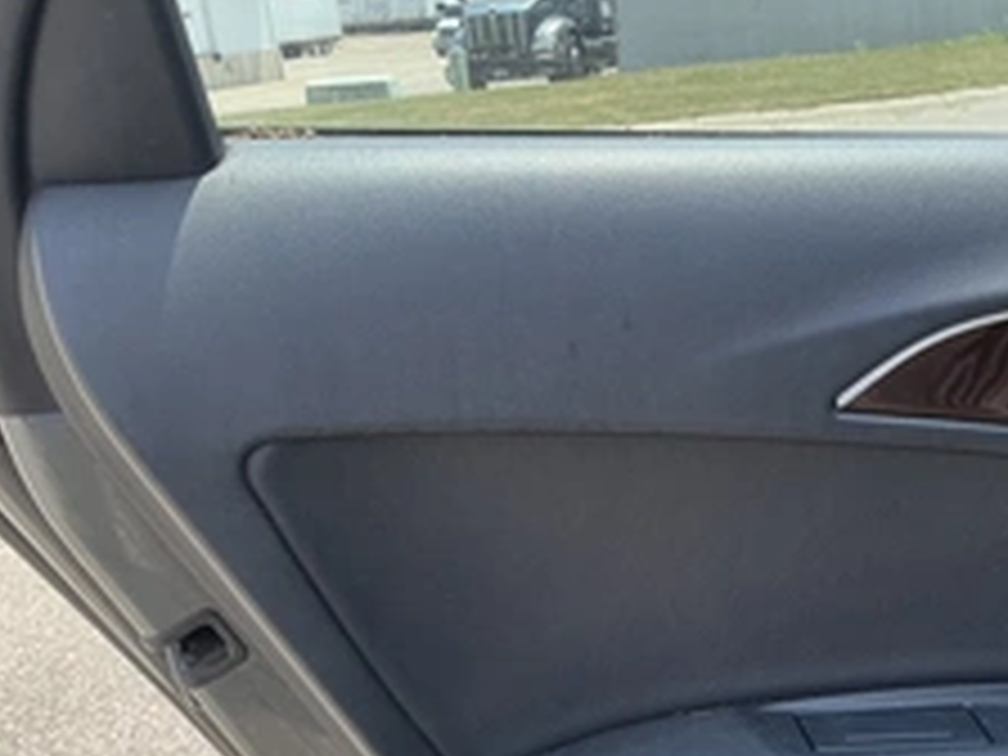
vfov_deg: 28.4
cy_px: 616
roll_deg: +4.3
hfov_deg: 36.9
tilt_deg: -21.7
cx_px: 801
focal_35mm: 50
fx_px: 1456
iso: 25
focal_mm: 3
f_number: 1.8
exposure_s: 1/355
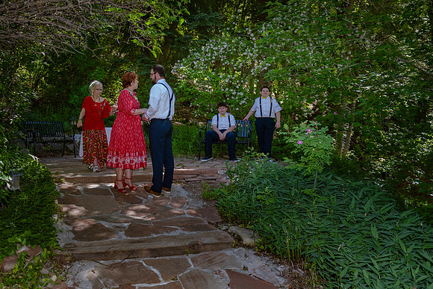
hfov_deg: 58.6
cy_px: 107
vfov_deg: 41.3
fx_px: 380
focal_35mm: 32
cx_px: 160
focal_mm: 24
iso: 200
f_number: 3.2
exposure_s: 1/125
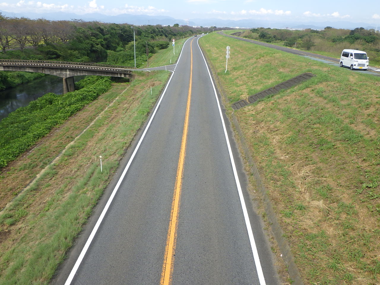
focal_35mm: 28
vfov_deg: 49.7
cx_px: 190
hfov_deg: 63.4
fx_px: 307
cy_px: 142
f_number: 4.2
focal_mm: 5
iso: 125
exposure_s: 1/640
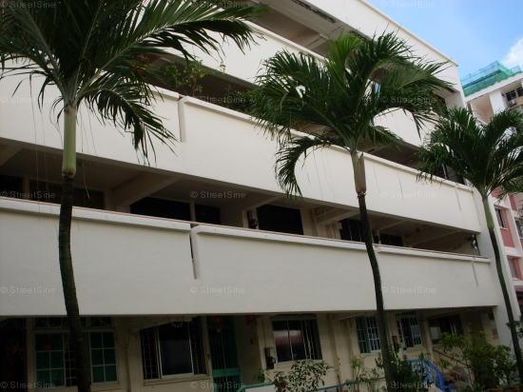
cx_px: 262
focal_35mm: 38
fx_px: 574
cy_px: 196
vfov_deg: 37.7
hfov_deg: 49.0
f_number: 8.4
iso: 80
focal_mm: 6.3
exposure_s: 1/125
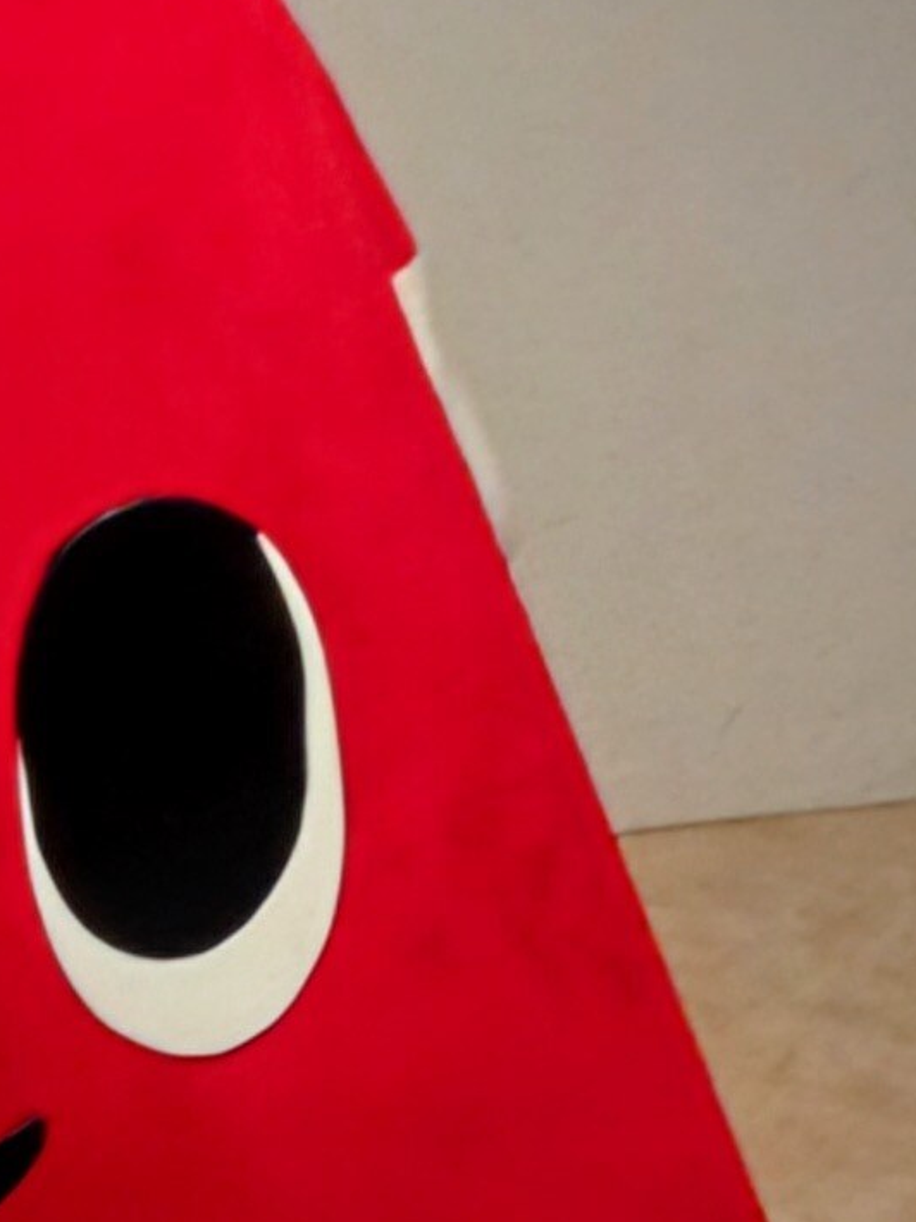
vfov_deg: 12.1
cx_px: -436
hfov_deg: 9.0
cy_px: -105
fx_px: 5684
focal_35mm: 161
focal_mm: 4.28
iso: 100
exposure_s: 1/20
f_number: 2.4
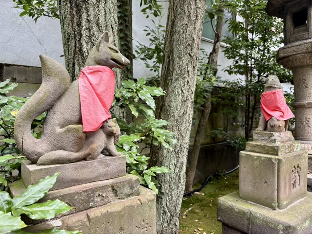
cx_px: 156
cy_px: 117
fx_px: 234
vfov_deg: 53.1
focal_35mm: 26
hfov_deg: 67.3
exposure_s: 1/121
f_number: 1.6
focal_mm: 5.96
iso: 64
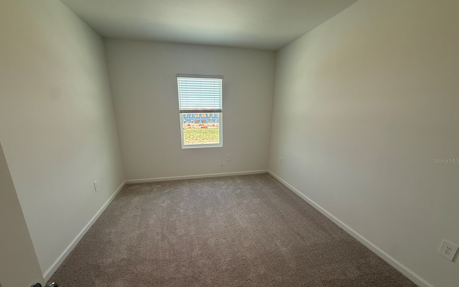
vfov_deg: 74.5
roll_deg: +0.0
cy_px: 160
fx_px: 188
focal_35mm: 15
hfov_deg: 101.5
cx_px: 229
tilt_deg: -13.9
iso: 80
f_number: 2.2
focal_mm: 2.22
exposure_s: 1/120
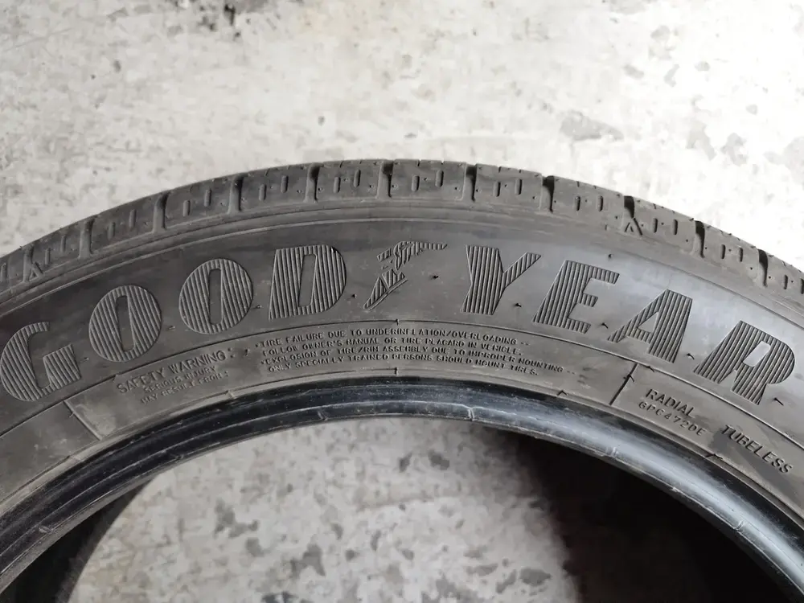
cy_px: 302
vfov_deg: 54.9
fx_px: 581
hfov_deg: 69.4
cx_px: 402
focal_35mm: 25
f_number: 1.89
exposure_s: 1/33.3
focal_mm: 5.95
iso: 200
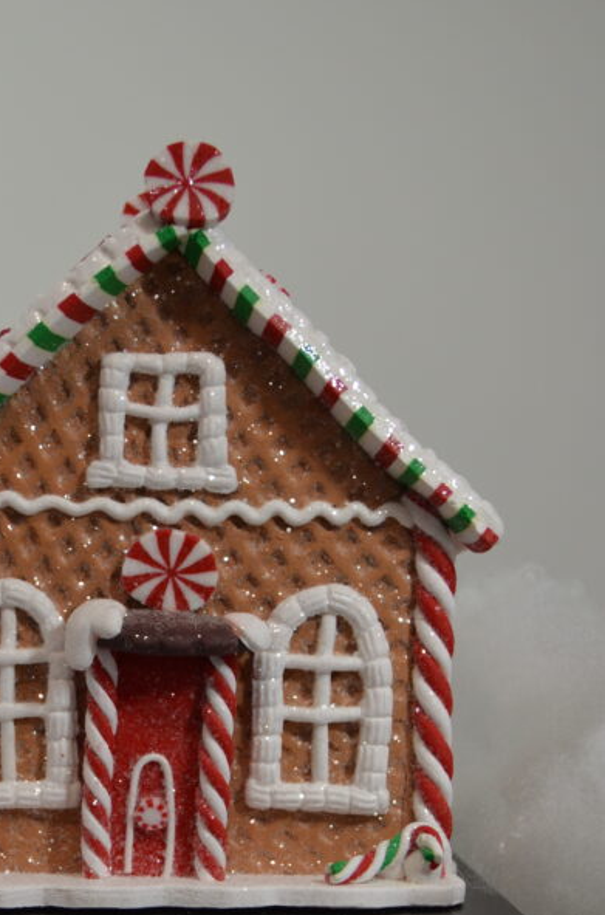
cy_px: 691
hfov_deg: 17.3
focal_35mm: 78
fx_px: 1977
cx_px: 167
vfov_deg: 25.7
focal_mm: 30
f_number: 4.5
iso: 400
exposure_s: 1/80
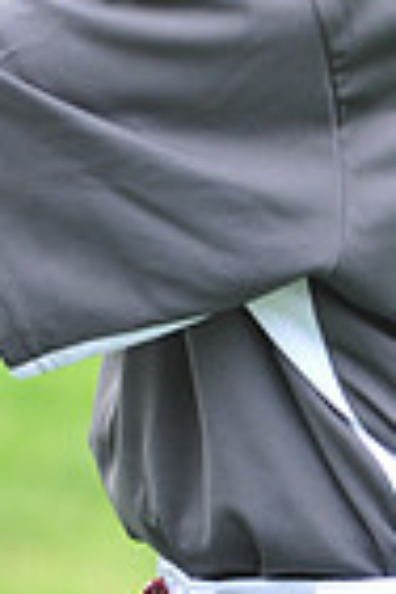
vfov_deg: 3.5
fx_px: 9817
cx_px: 232
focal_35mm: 595
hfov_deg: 2.3
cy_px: -324
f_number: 5
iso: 400
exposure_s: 1/250
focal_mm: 145
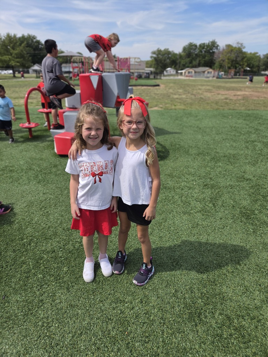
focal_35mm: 23
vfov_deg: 73.9
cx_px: 134
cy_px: 178
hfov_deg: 58.9
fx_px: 237
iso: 80
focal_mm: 5.4
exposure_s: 1/3168
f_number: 1.8
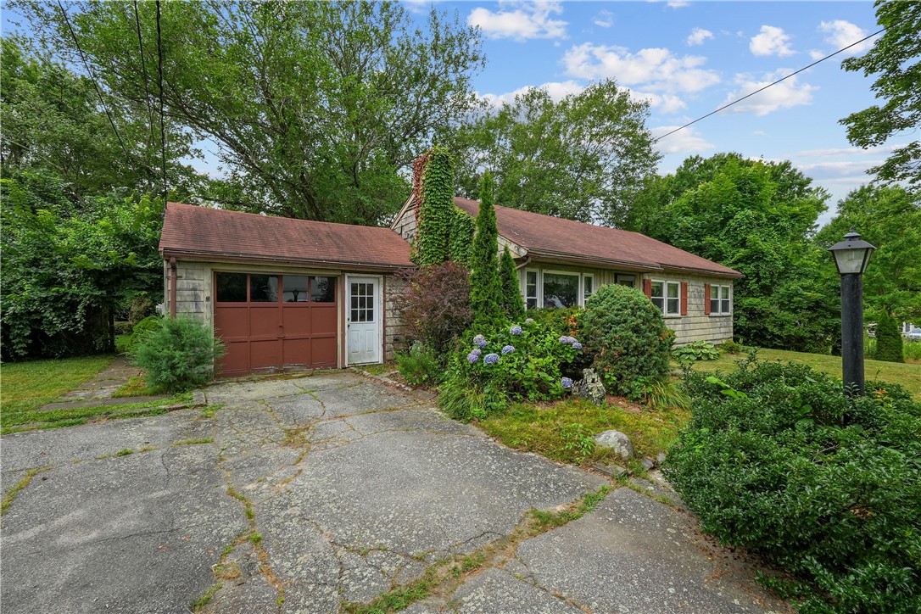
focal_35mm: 15
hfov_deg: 100.4
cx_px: 460
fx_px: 384
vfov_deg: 77.3
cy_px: 307
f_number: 9
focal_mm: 10
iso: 400
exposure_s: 1/200
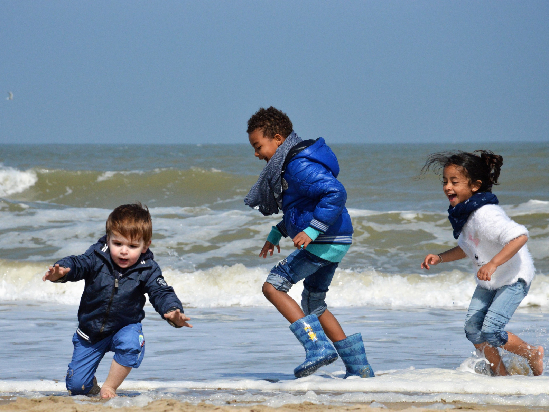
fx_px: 2721
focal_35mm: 172
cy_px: 206
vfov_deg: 8.7
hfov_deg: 11.5
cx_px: 258
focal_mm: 105
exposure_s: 1/4000
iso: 800
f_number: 9
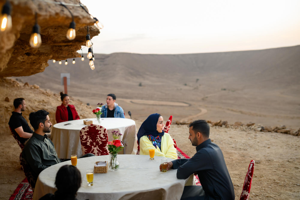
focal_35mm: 50
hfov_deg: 39.6
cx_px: 150
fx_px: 417
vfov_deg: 27.0
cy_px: 100
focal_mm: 50
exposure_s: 1/200
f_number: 2.2
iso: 1000
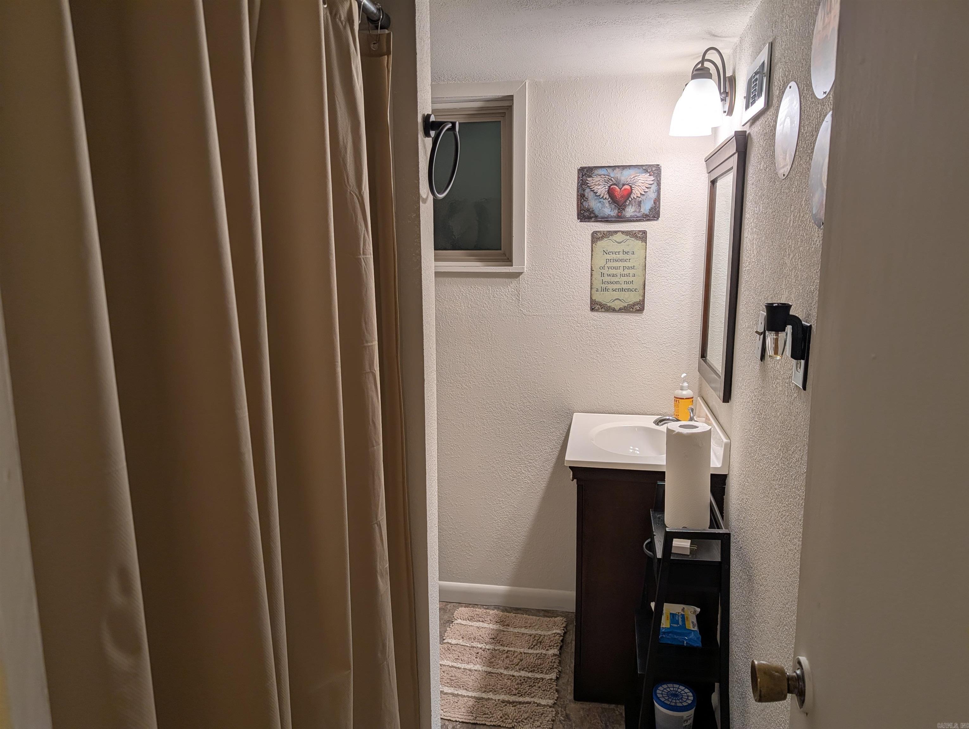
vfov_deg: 56.9
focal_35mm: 24
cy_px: 364
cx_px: 484
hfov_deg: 71.5
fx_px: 673
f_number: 1.68
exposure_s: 1/60
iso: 17
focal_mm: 6.9
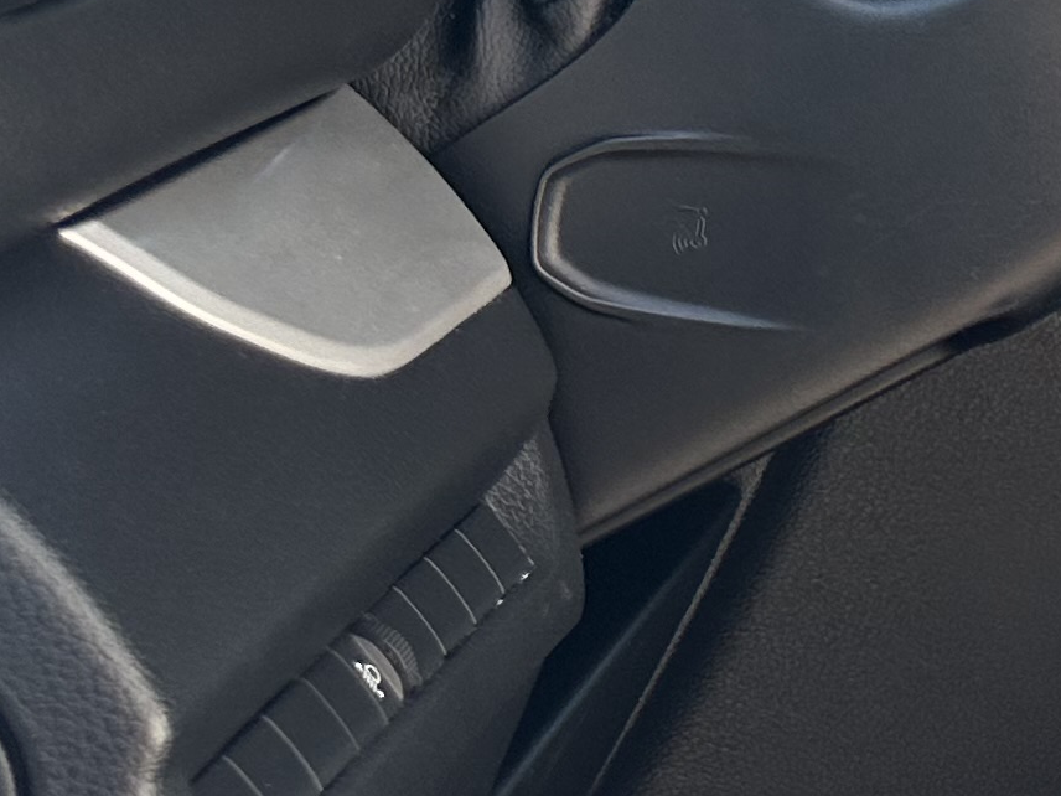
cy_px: -205
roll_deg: +2.7
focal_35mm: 113
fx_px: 3464
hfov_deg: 13.5
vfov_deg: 12.7
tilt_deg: -9.0
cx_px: 2417
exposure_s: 1/521
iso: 80
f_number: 1.78
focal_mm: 6.86
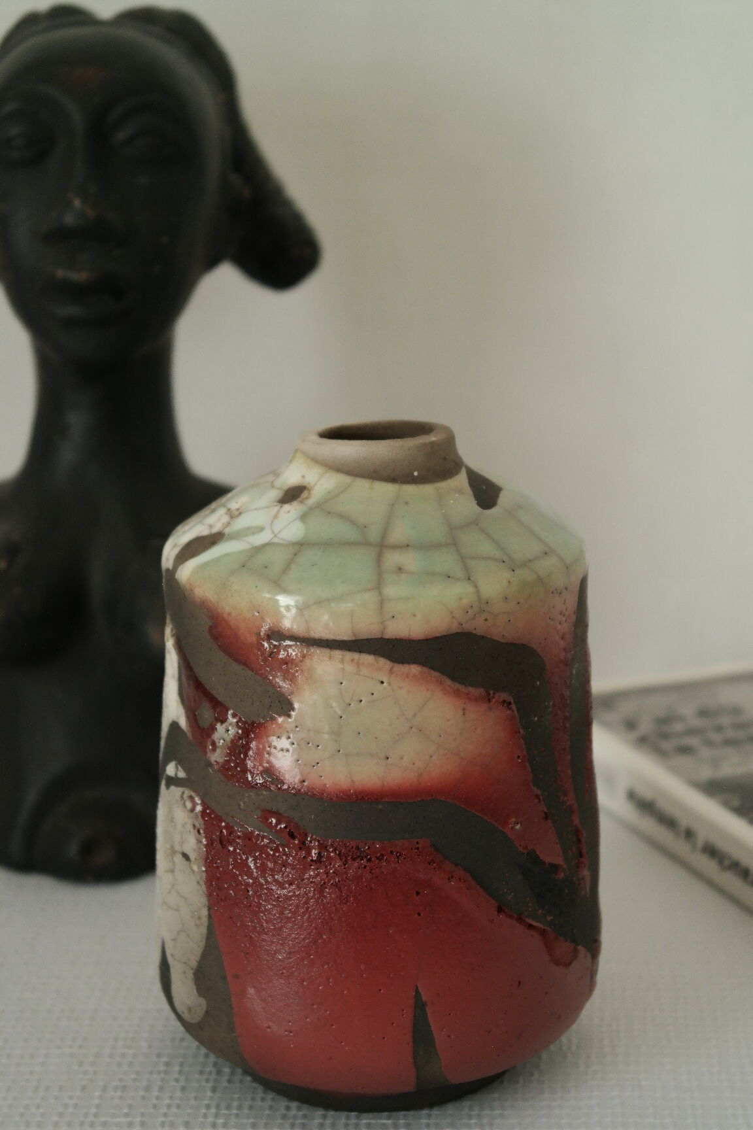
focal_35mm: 77
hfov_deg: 17.7
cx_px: 376
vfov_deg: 26.3
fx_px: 2416
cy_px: 565
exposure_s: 1/30
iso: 800
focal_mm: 50
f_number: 5.6
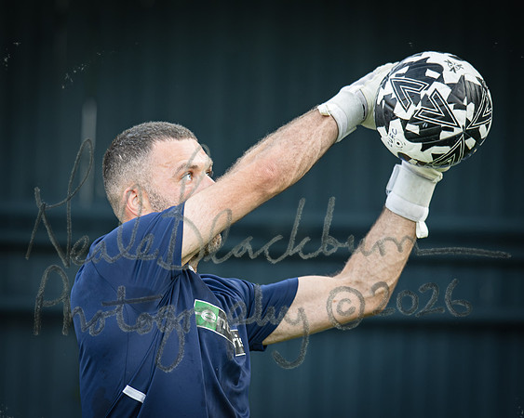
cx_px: 179
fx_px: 4631
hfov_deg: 6.5
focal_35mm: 299
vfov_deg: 5.2
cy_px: 177
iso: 400
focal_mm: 135
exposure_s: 1/2000
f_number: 1.8
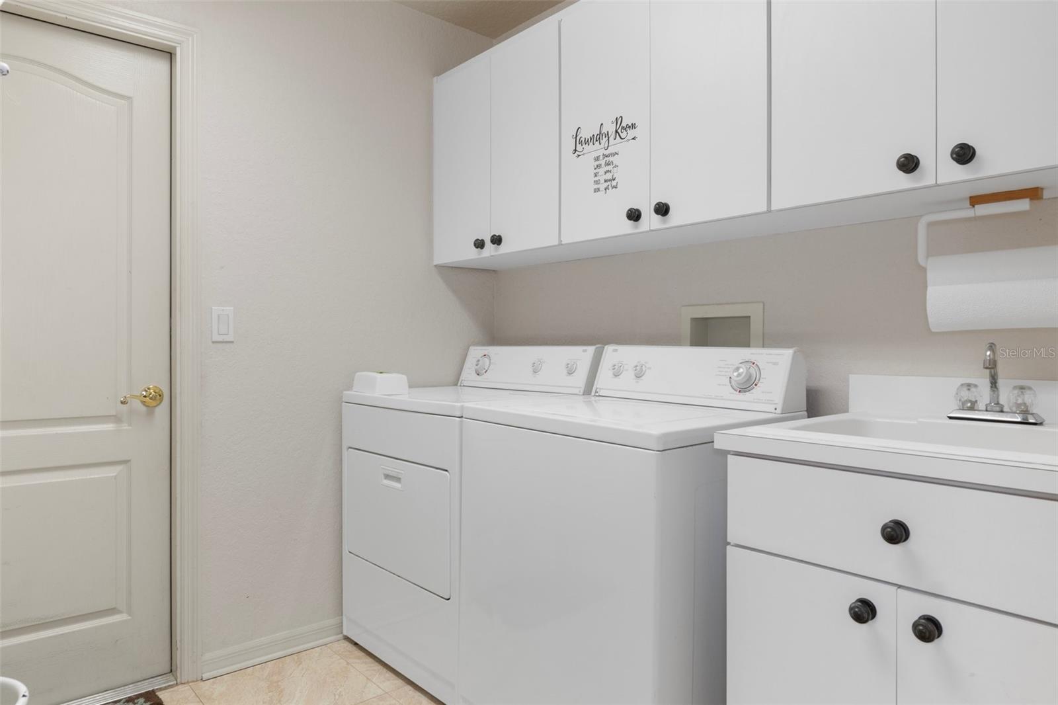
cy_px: 352
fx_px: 661
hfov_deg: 77.3
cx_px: 529
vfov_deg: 56.1
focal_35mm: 22
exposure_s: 1/4
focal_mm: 15
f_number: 8
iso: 320
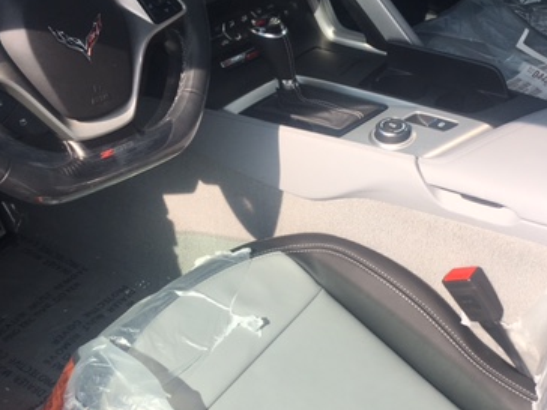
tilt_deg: -45.7
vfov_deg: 28.3
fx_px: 806
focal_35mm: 51
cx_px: 313
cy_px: 284
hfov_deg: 37.4
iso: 25
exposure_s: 1/663
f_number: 2.2
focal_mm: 4.15
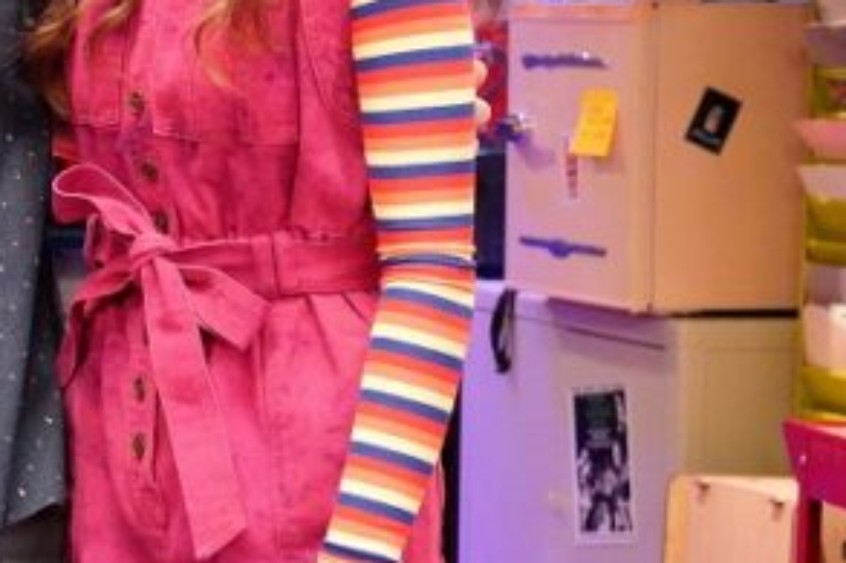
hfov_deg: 12.1
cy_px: 149
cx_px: -445
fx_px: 3781
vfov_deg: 8.5
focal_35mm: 161
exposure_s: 1/200
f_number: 5.6
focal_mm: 46
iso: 12800
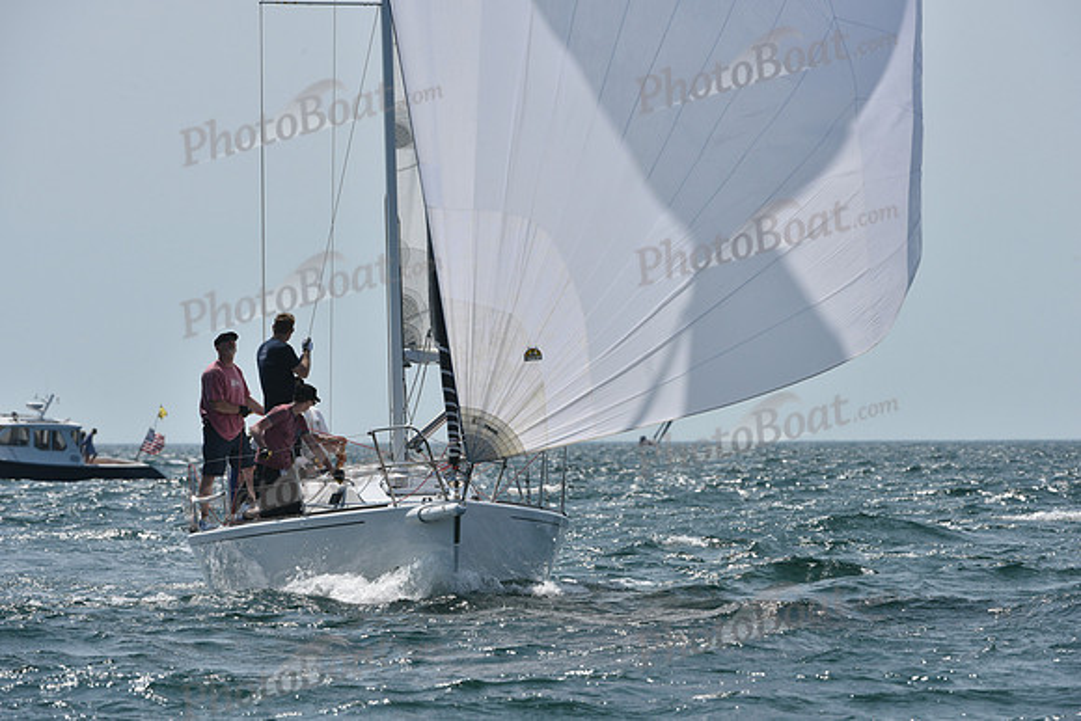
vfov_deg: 4.0
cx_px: 540
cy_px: 360
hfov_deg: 6.1
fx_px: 10211
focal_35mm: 340
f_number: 11
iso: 320
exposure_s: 1/1000
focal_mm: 340
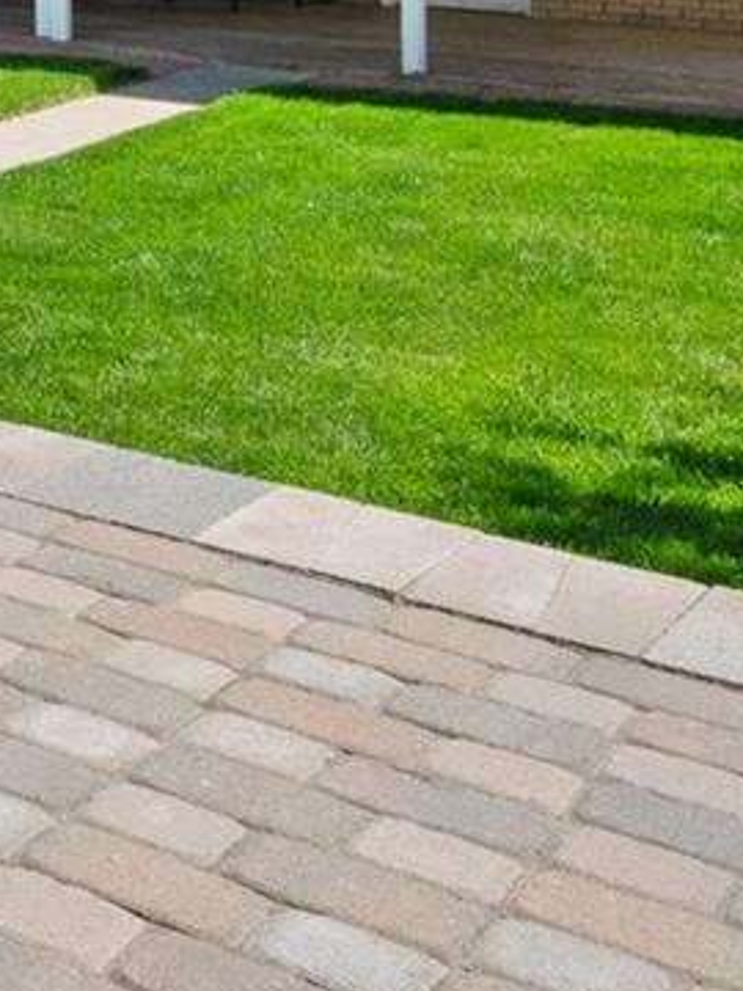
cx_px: -881
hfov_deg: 15.9
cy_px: -253
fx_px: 1832
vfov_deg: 26.3
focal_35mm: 64
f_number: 8
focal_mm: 10
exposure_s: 1/400
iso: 400
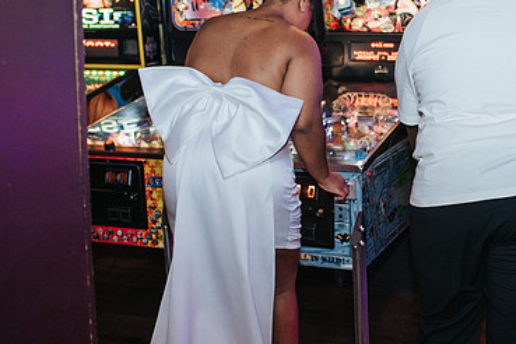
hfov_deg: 35.1
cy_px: 180
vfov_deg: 24.2
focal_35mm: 56
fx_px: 803
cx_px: 364
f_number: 3.2
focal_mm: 35
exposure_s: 1/200
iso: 800
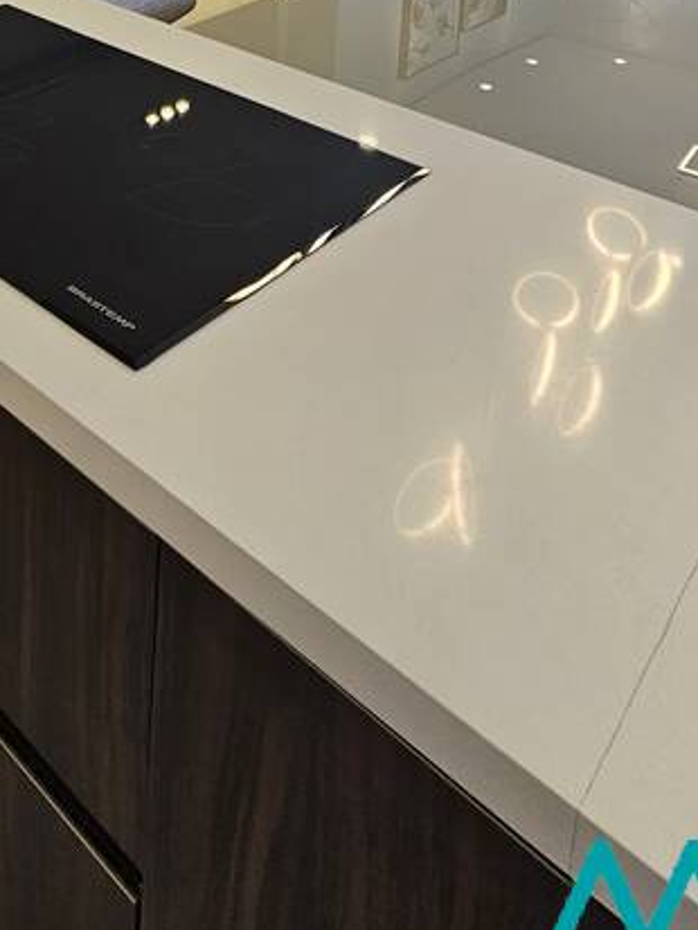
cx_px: 83
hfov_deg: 39.1
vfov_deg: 39.9
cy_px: -167
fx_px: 914
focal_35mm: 34
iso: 80
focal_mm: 2.2
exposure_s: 1/120
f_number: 2.2
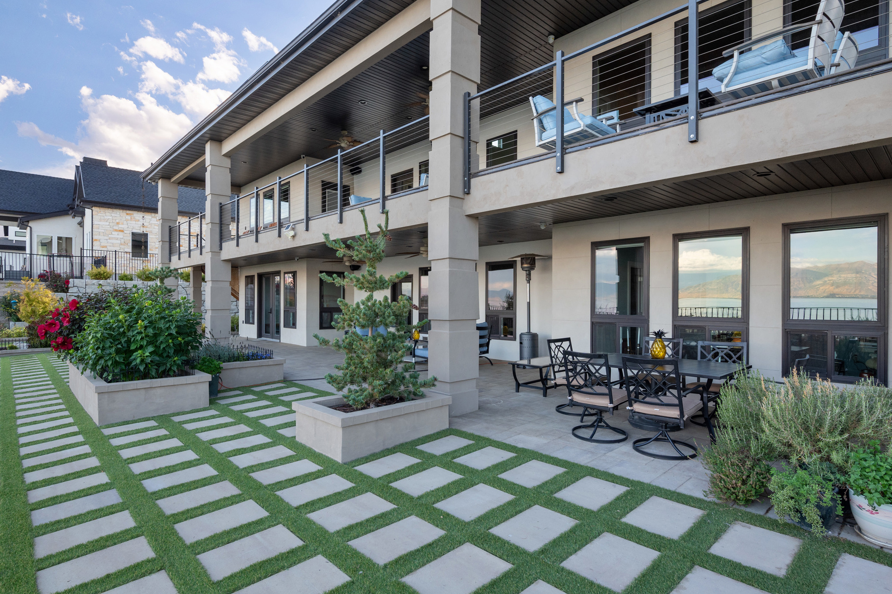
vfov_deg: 65.9
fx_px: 459
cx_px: 425
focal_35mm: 19
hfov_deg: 88.3
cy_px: 292
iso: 800
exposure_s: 1/15
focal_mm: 17.5
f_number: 8
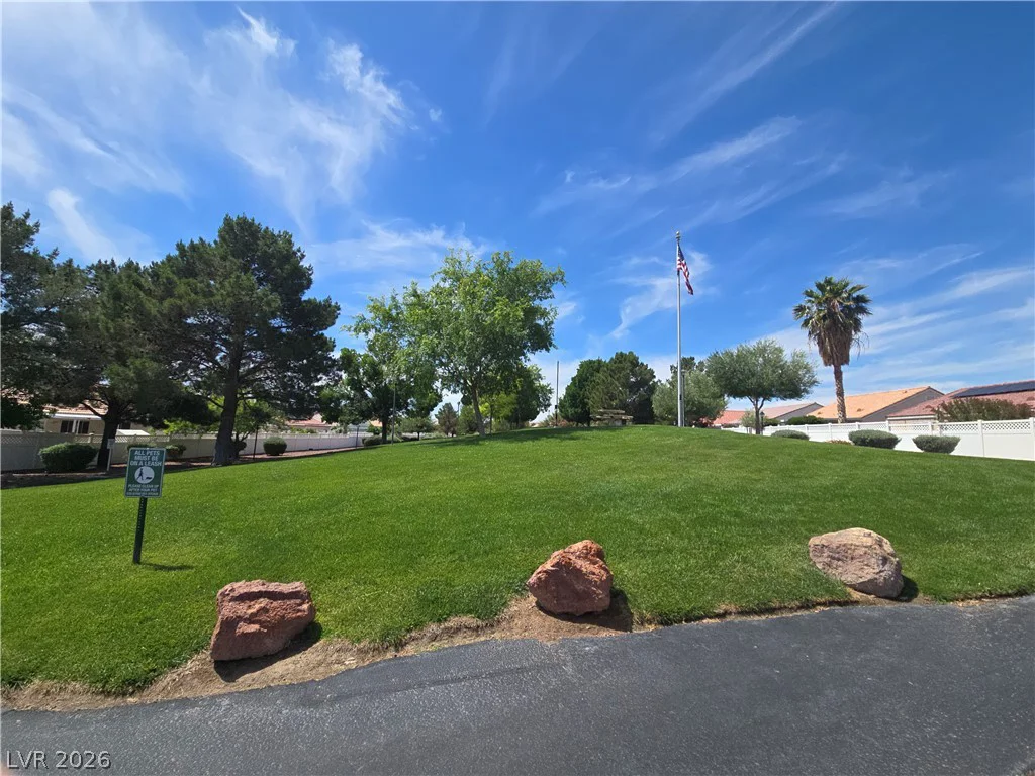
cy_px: 388
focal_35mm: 13
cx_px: 518
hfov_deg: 106.2
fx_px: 389
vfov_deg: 89.9
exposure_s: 1/2650
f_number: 2.2
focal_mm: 2.2
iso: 50
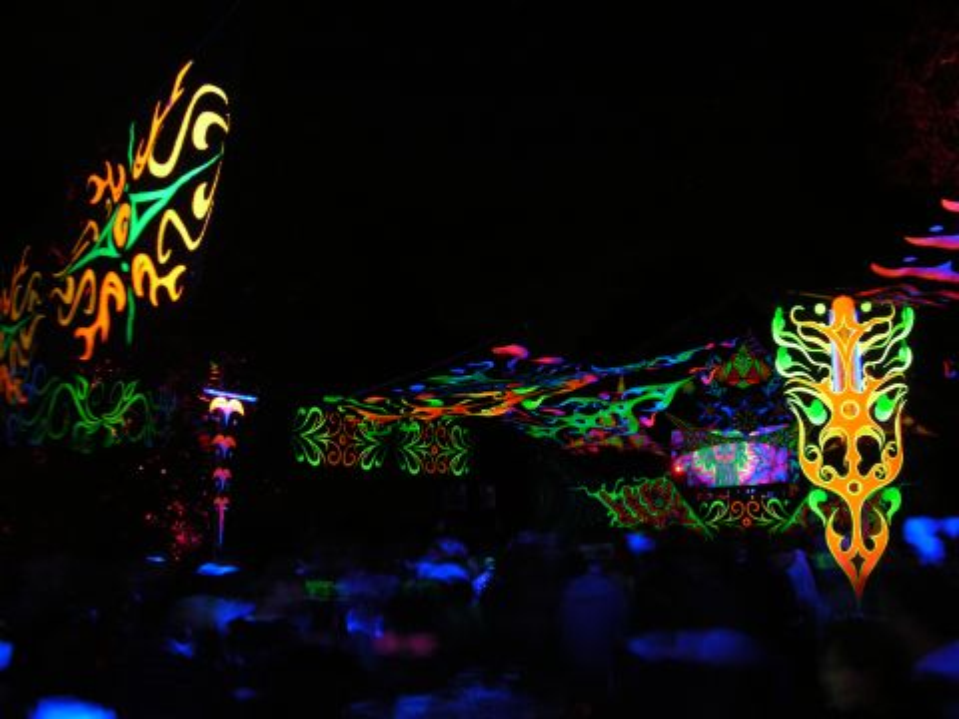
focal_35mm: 35
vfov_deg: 40.7
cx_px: 480
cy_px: 360
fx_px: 970
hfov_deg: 52.6
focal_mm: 8.9
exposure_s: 4
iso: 200
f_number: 2.8
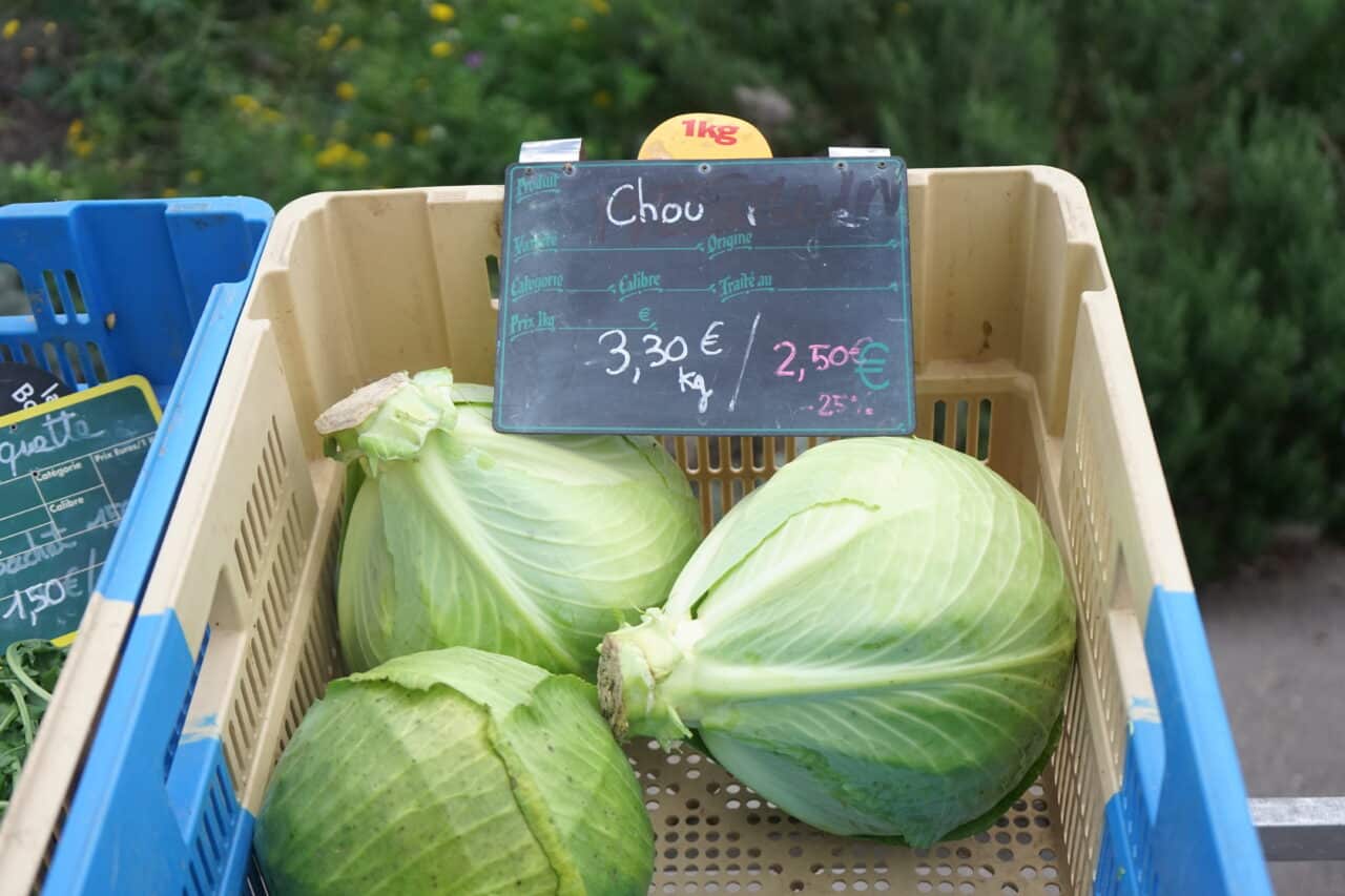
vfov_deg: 28.6
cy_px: 448
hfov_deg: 41.9
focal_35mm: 47
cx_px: 672
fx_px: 1756
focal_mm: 47
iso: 1250
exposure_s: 1/2000
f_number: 4.5
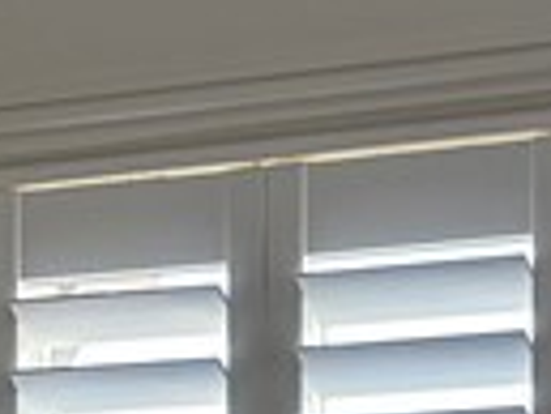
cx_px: -34
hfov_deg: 9.5
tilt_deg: -5.7
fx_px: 3282
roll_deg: +1.0
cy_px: 1110
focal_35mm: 206
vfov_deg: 6.7
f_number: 1.6
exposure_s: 1/121
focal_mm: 5.96
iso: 100
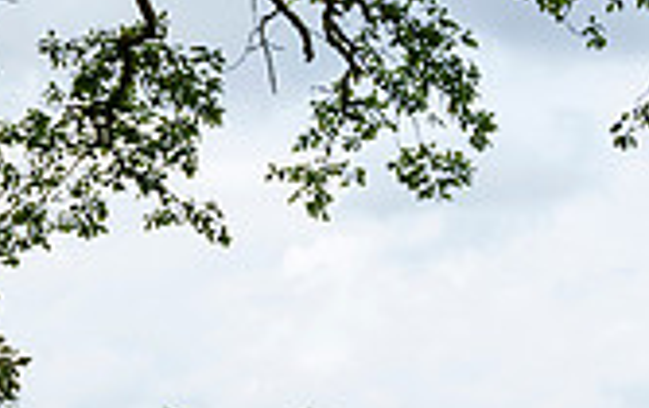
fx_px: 2126
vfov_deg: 10.3
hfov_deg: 17.0
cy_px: 740
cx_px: 12
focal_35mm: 120
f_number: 3.2
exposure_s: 1/2500
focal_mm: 34
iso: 200
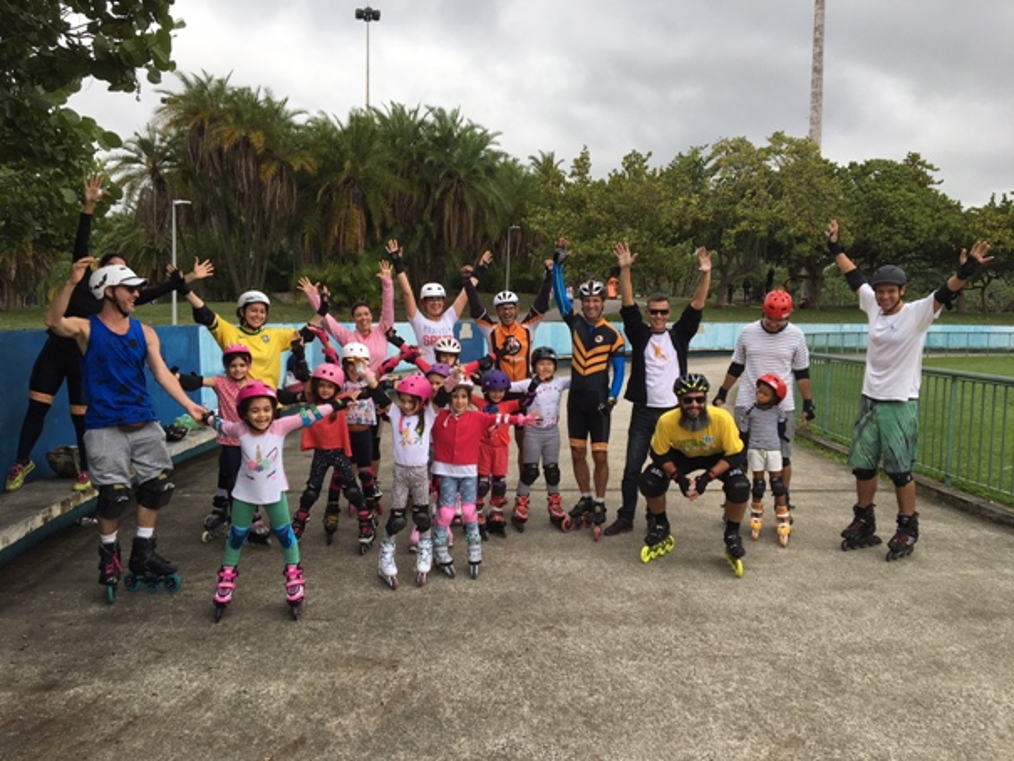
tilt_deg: -2.6
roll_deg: -1.4
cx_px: 507
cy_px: 380
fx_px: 850
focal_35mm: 29
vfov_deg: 48.2
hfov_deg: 61.6
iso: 25
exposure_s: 1/463
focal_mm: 4.15
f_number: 2.2
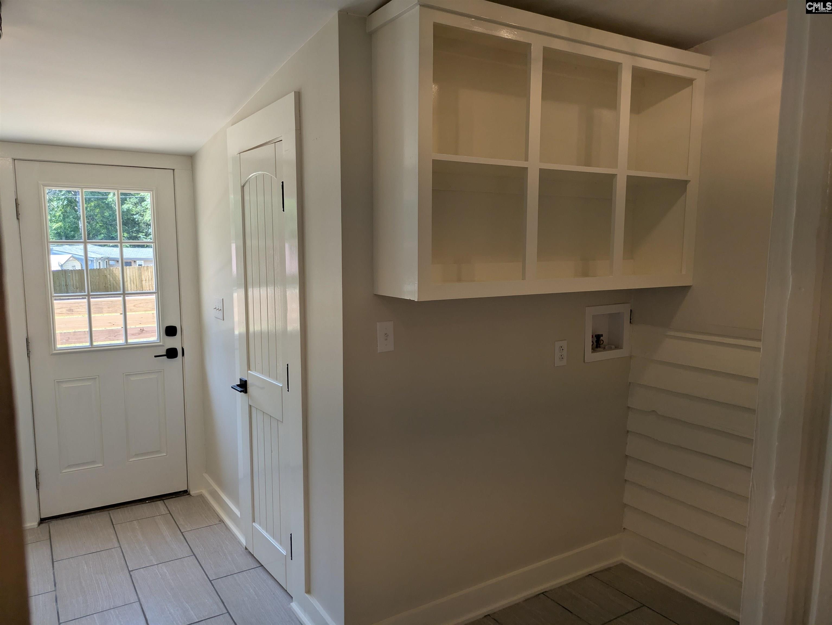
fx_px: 601
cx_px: 416
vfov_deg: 54.9
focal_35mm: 25
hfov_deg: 69.4
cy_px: 312
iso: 71
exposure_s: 1/257
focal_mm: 5.43
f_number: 1.89
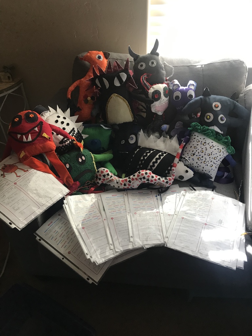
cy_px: 168
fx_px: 272
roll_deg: +2.7
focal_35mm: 28
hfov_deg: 49.7
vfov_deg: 63.4
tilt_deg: -39.7
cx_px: 126
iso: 32
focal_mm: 3.99
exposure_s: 1/30
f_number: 1.8
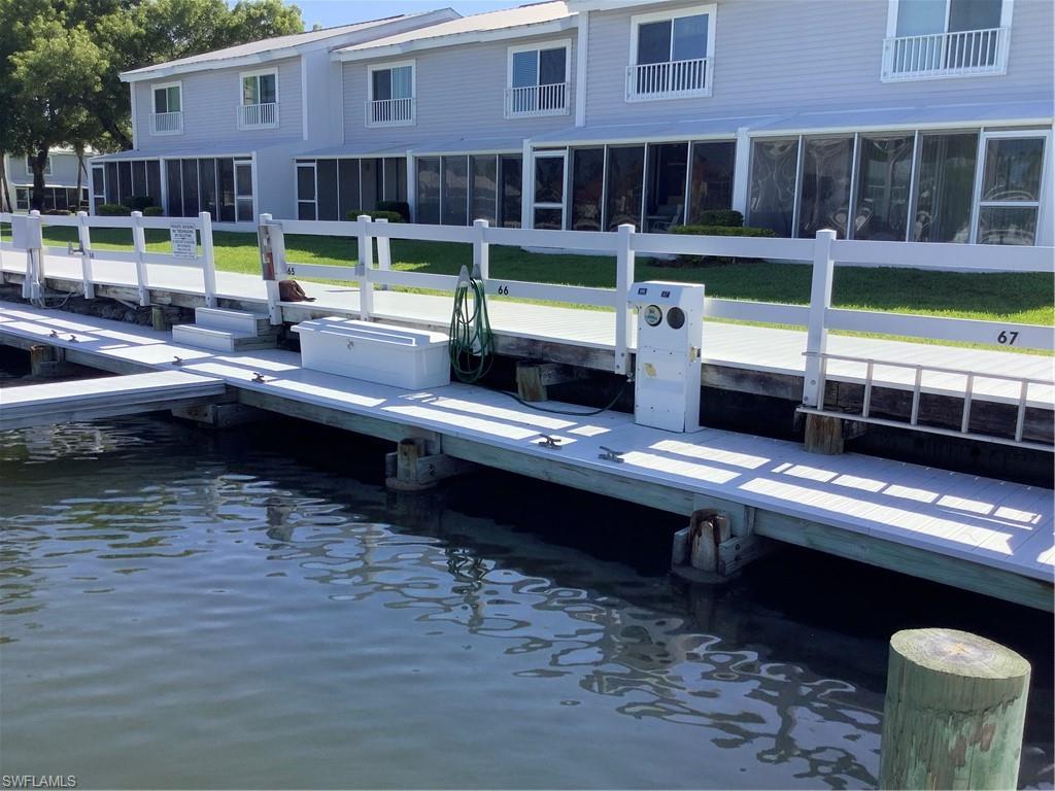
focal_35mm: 31
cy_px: 396
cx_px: 528
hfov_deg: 58.4
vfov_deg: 45.4
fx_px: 945
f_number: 2.4
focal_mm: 3.3
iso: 25
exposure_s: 1/823
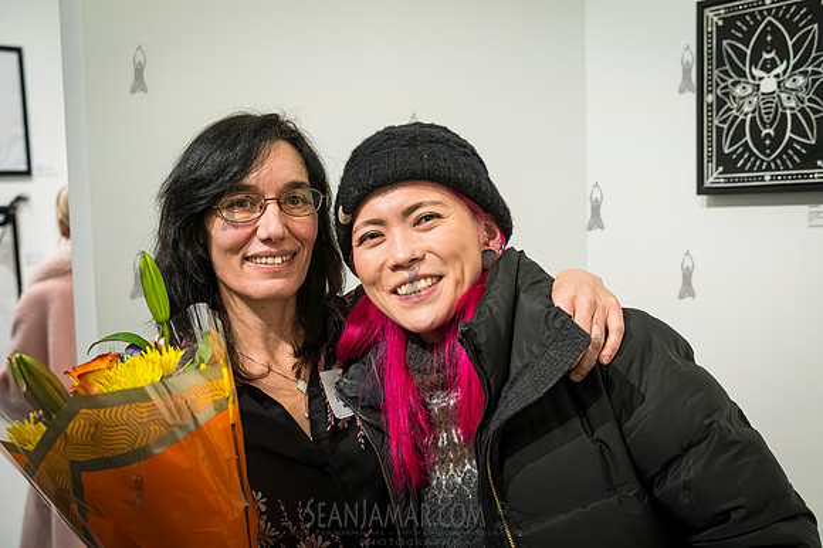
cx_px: 412
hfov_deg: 50.1
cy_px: 274
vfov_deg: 34.6
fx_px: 881
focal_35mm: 39
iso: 8000
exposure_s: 1/500
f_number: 4
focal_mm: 38
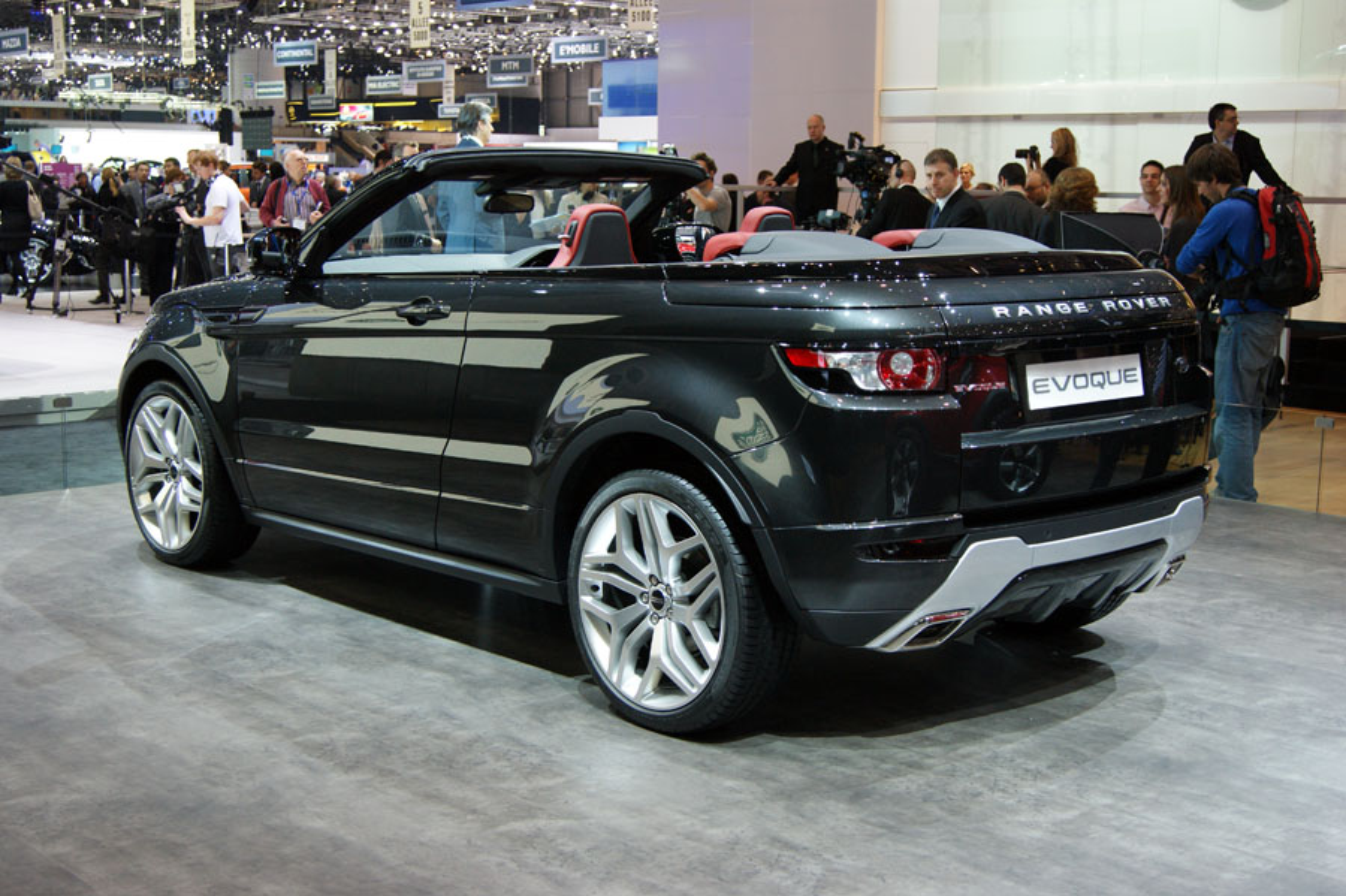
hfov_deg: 43.6
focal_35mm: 45
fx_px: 1682
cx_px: 673
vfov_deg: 29.8
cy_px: 448
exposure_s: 1/50
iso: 400
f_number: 4.5
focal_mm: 30
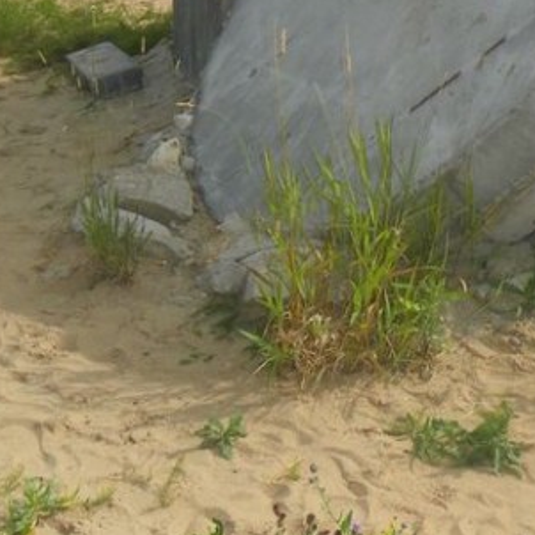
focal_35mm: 78
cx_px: 473
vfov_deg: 19.5
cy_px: -250
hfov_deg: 21.7
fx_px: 1364
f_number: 5.6
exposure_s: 1/500
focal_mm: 4.6
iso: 64
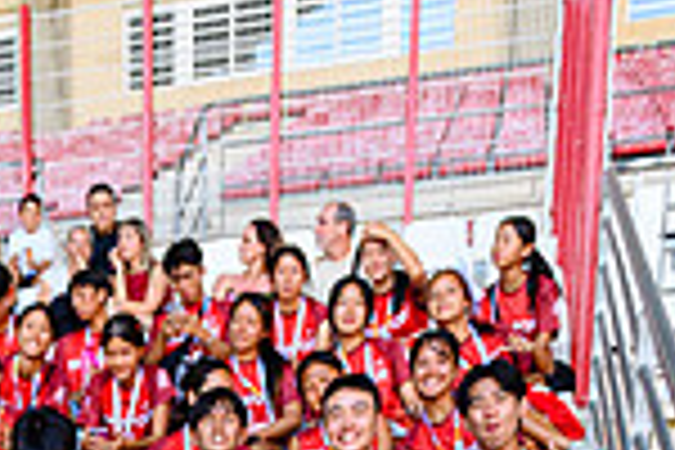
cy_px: 936
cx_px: 54
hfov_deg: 27.0
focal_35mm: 72
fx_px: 1350
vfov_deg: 14.9
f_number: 5.6
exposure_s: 1/800
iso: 4500
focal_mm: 24
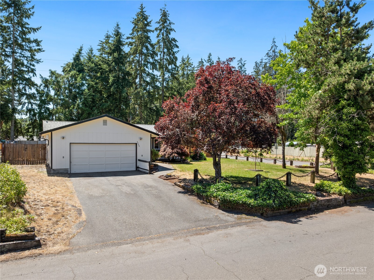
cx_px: 187
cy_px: 140
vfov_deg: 56.8
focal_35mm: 24
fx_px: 259
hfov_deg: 71.6
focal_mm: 12.29
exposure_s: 1/120
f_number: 7.1
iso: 100
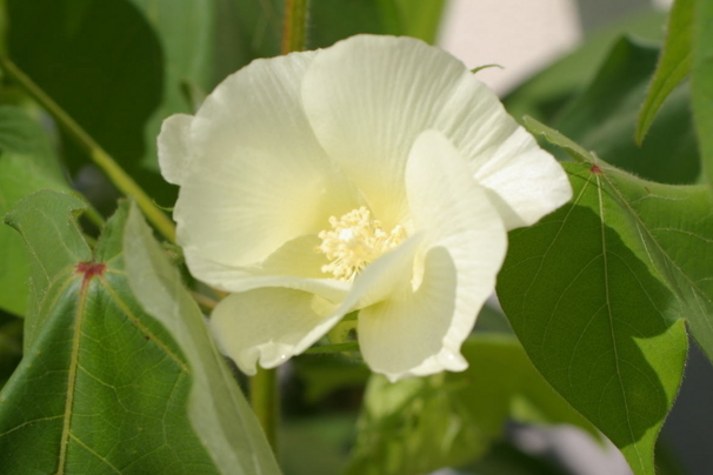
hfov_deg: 20.6
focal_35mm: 99
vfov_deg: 13.8
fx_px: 1961
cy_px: 215
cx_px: 415
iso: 200
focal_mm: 50
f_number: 8
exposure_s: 1/750
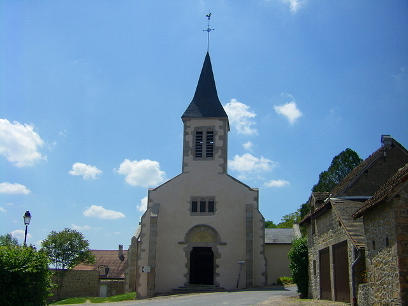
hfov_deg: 44.8
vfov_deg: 34.3
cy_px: 153
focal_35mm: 42
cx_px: 204
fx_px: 495
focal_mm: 6.9
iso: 80
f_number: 7.1
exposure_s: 1/400
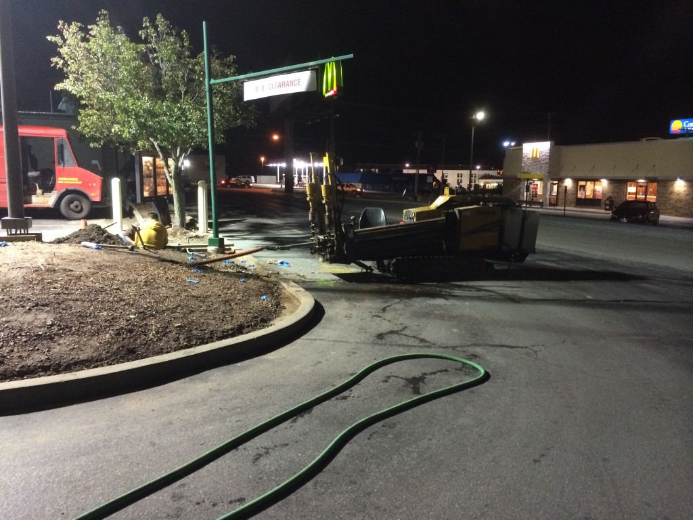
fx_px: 601
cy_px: 260
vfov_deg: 46.8
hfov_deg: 60.0
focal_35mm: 30
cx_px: 346
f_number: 2.2
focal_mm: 4.12
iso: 320
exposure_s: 1/24
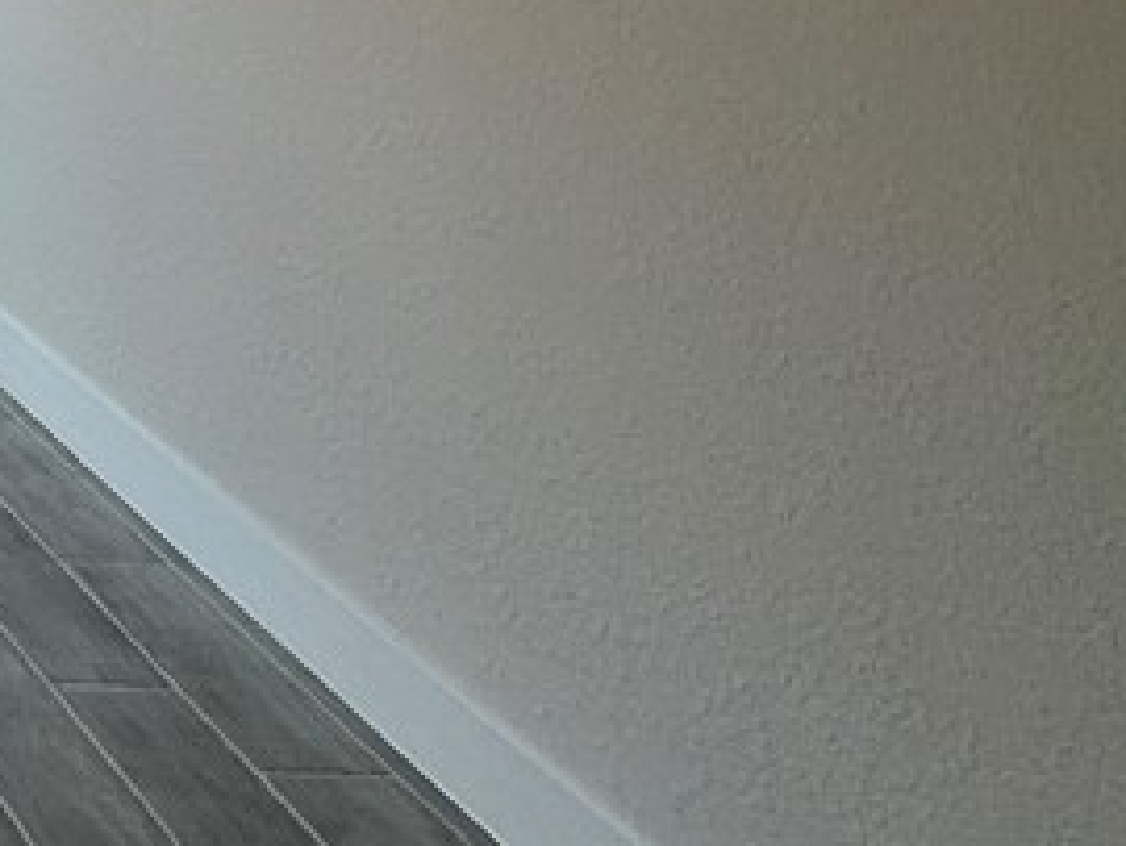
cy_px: -388
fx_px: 1726
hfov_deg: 22.9
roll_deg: -0.4
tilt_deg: +1.6
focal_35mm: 53
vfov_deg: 22.9
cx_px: -826
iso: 40
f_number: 2.2
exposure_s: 1/178
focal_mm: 2.22
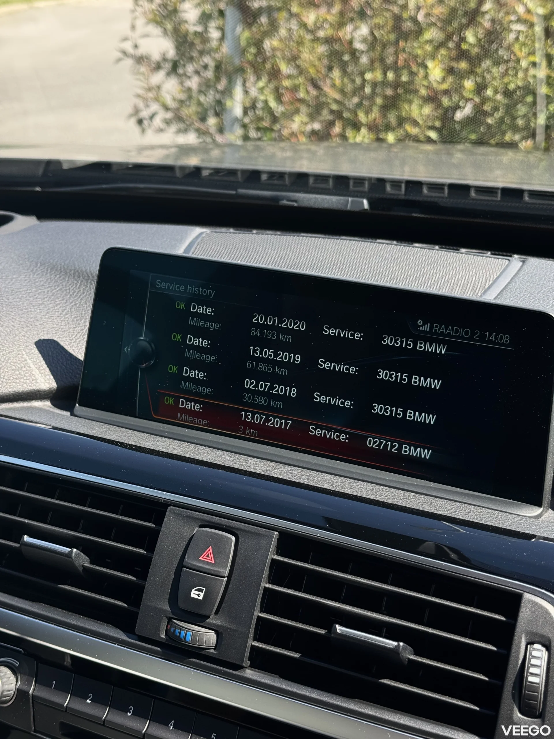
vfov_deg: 39.7
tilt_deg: -22.1
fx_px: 1024
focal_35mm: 48
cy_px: 370
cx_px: 277
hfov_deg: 30.3
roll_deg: -1.5
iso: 64
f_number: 1.78
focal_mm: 6.76
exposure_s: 1/621
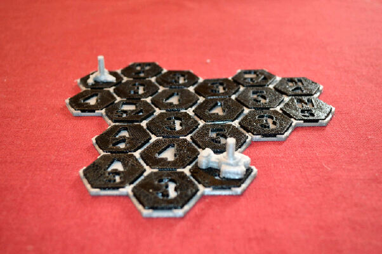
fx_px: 461
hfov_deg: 45.0
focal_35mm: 44
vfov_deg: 30.8
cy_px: 127
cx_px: 191
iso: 800
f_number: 4.5
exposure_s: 1/30
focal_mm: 29
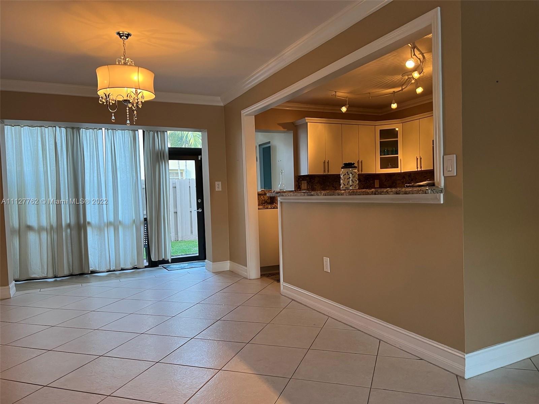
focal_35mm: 26
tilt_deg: -2.9
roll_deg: +1.4
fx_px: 405
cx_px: 270
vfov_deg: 53.1
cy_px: 202
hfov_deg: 67.3
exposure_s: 1/60
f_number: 1.5
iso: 80
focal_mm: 5.7
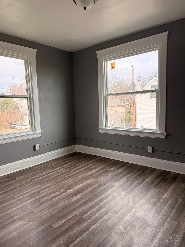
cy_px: 124
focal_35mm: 24
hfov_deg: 56.8
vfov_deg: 71.6
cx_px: 92
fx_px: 171
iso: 100
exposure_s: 1/313
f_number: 1.78
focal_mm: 6.76
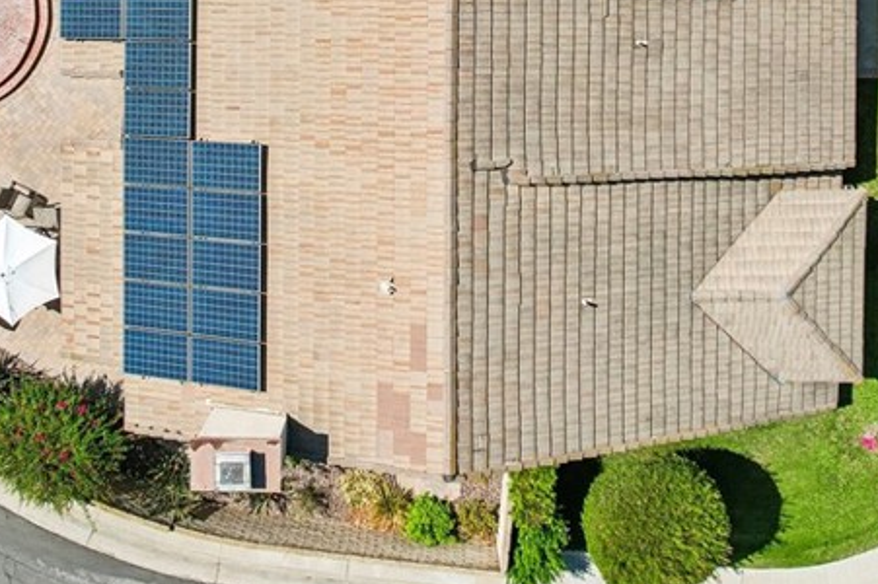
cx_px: 426
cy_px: 25
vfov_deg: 25.8
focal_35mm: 50
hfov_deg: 39.6
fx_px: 1219
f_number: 2.8
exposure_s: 1/2000
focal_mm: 8.4
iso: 110
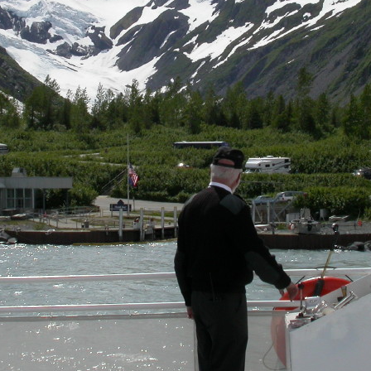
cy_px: 91
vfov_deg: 19.6
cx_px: 166
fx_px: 1067
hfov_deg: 19.7
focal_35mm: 88
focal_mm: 10
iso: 100
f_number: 8.1
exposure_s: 1/711
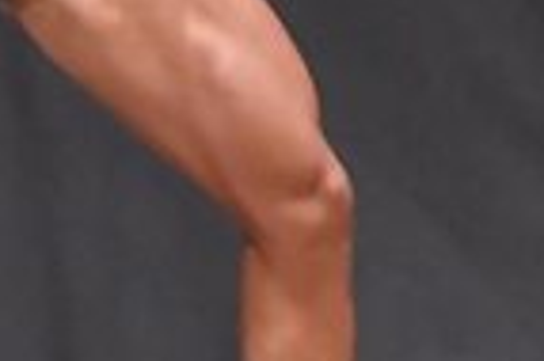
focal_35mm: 1173
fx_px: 17705
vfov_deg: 1.2
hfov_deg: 1.8
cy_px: -91
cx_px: 67
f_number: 5.6
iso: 6400
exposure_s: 1/400
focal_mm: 145
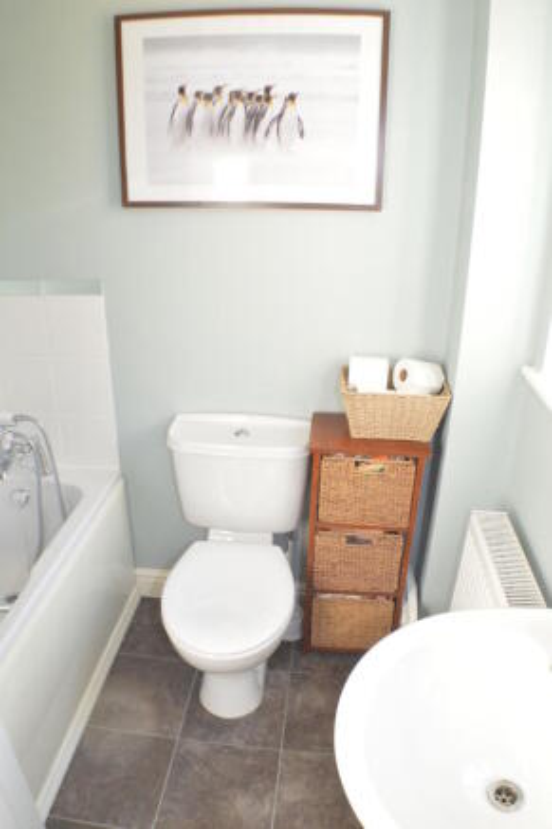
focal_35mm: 33
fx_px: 760
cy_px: 414
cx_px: 276
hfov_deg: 39.9
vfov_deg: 57.2
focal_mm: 22
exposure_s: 1/13
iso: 800
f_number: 11
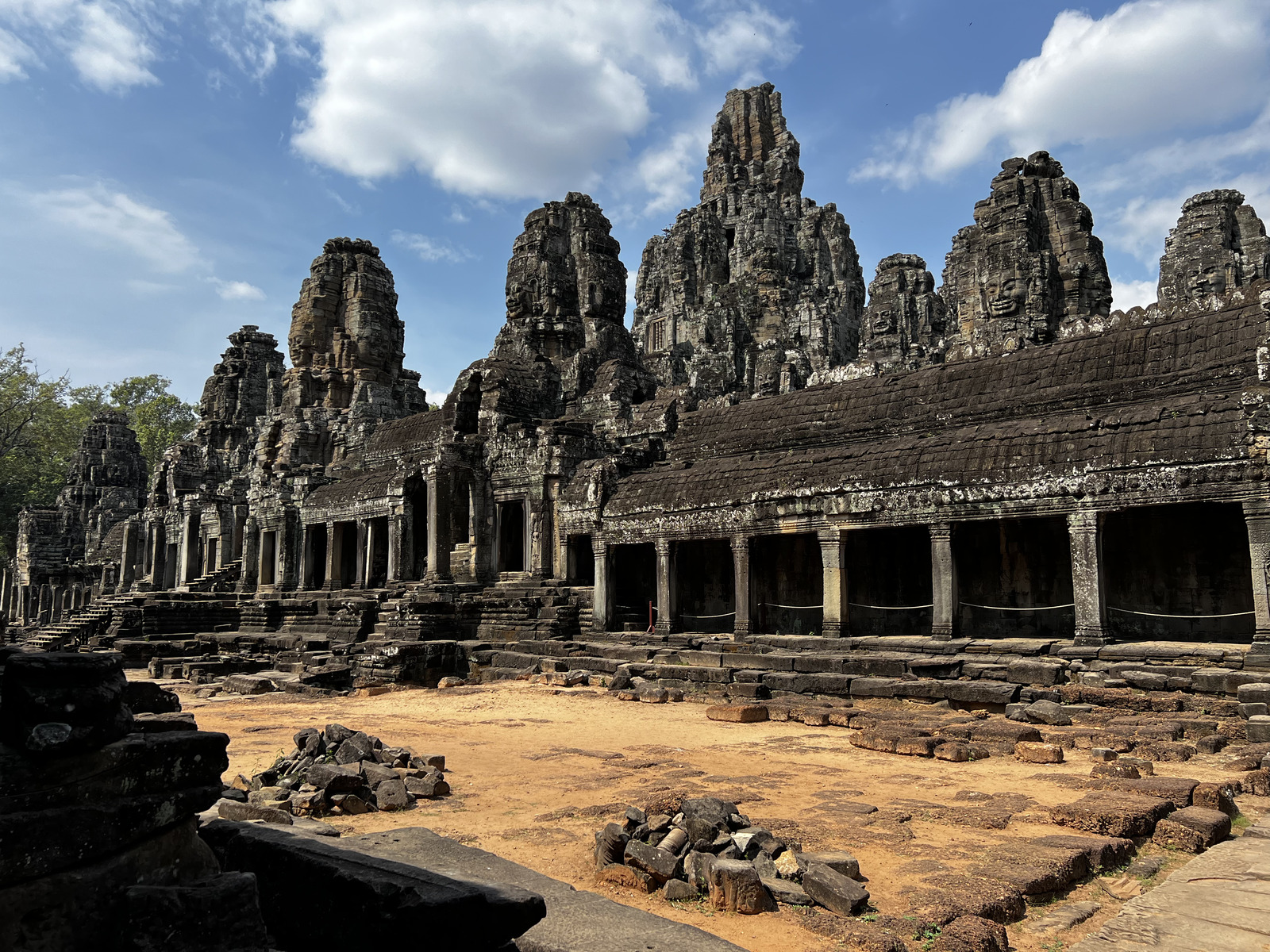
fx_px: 954
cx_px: 635
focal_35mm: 26
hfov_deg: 67.3
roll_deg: -0.2
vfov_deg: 53.1
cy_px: 476
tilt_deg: +8.0
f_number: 1.5
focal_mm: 5.7
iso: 50
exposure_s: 1/3571
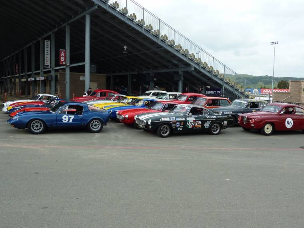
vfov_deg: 42.9
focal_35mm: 33
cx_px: 152
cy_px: 114
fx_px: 290
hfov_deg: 55.4
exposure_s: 1/250
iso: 80
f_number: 4
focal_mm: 4.1
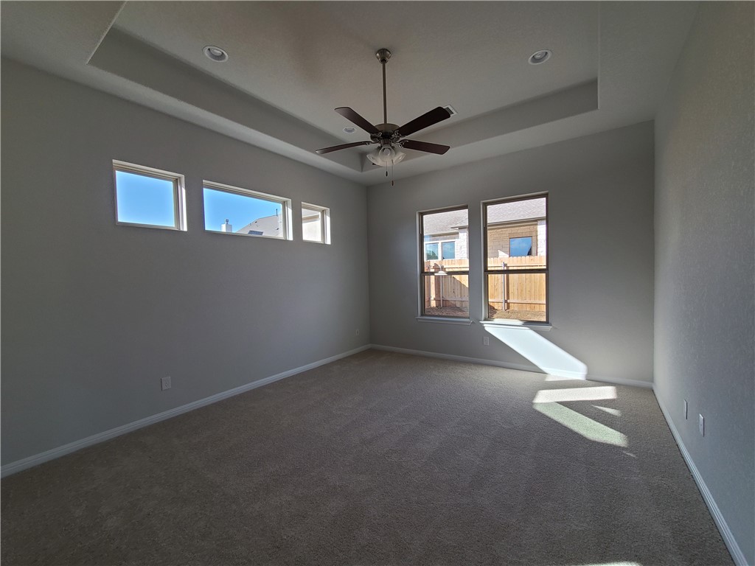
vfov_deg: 89.9
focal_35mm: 13
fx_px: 284
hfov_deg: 106.2
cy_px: 283
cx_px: 378
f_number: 2.2
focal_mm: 2.2
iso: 50
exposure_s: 1/254
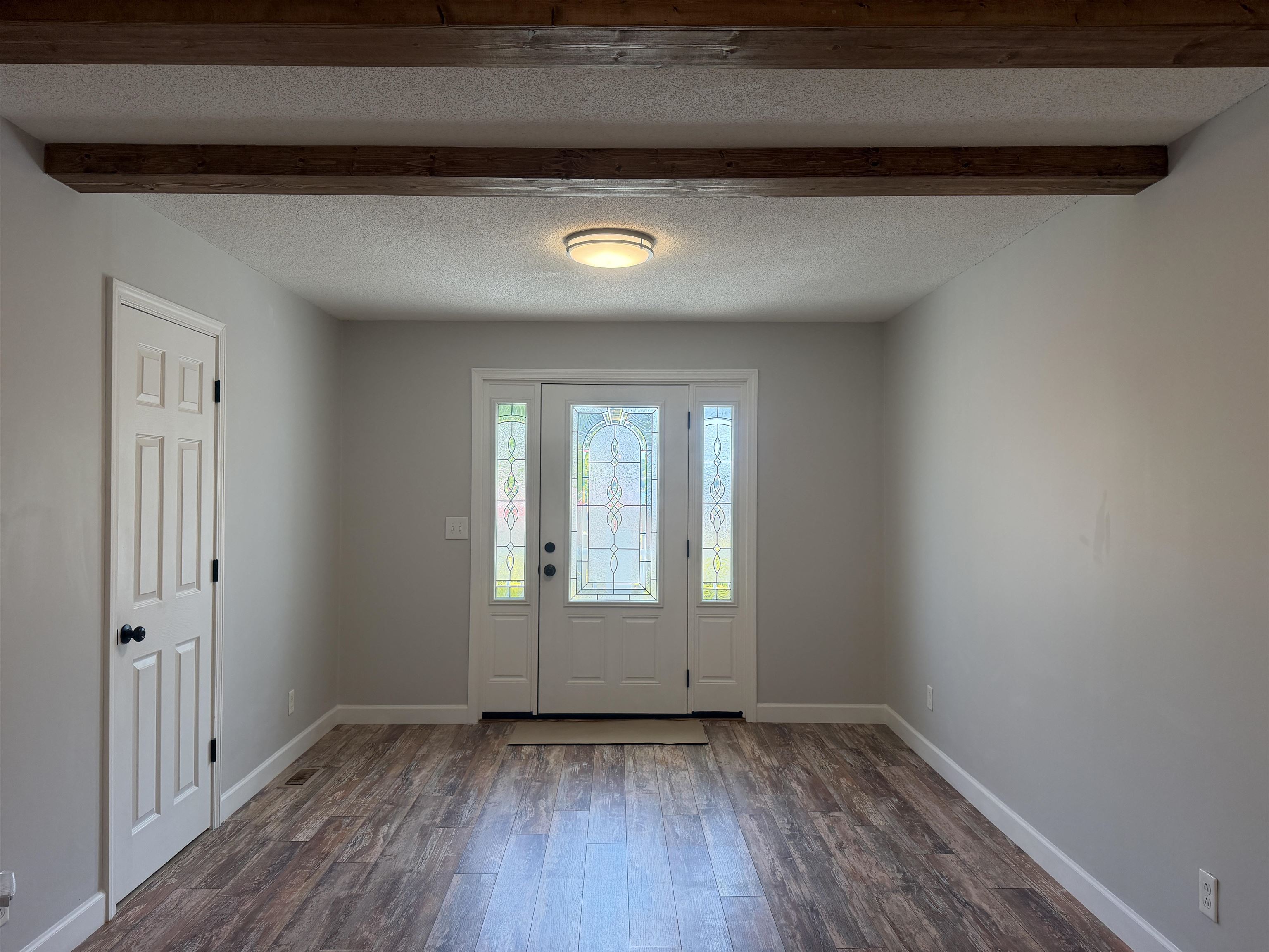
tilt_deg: +1.1
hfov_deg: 71.6
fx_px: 880
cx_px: 634
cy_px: 476
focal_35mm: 24
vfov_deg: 56.8
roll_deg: -0.6
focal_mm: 6.76
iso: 160
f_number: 1.78
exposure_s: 1/226
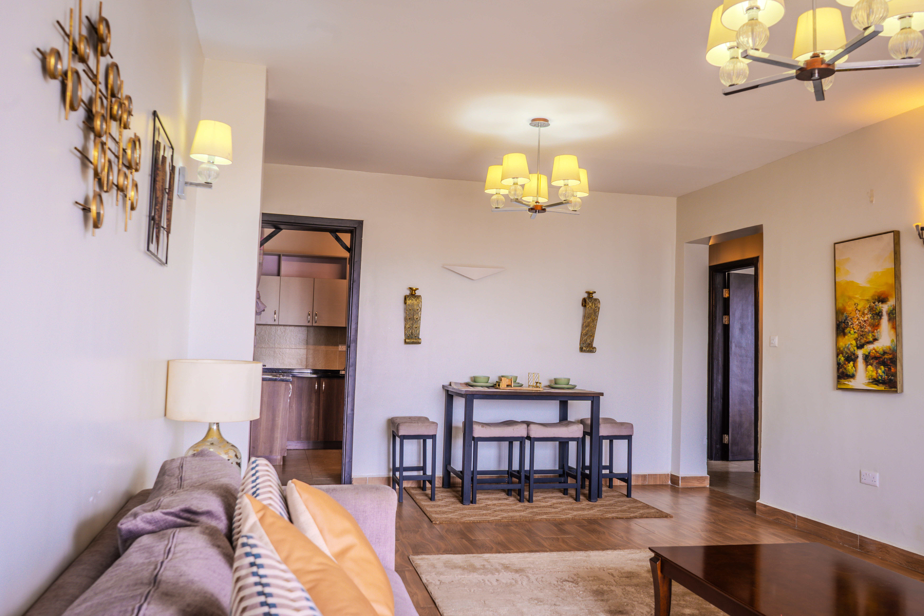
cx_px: 462
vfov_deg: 46.4
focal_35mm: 28
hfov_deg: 65.5
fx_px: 719
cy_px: 308
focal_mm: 28
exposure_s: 1/500
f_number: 8
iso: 400
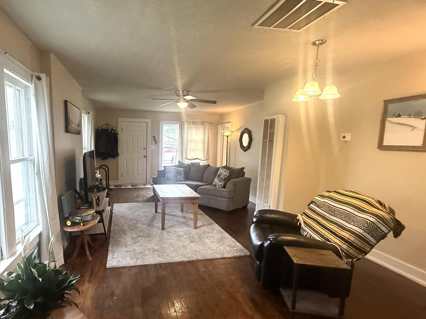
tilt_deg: -6.5
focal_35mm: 19
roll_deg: -1.2
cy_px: 171
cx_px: 170
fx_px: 234
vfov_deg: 68.6
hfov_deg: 83.6
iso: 640
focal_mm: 2.22
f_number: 2.2
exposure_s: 1/120
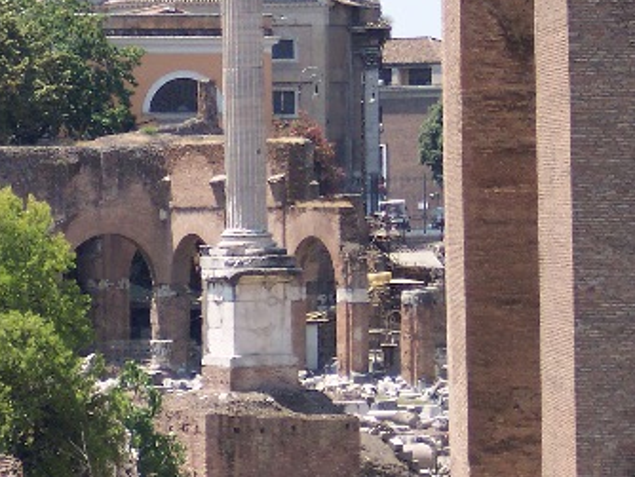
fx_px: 5012
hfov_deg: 7.2
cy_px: 120
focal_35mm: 273
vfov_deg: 5.4
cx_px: 87
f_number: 4.8
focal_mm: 24
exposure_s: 1/500
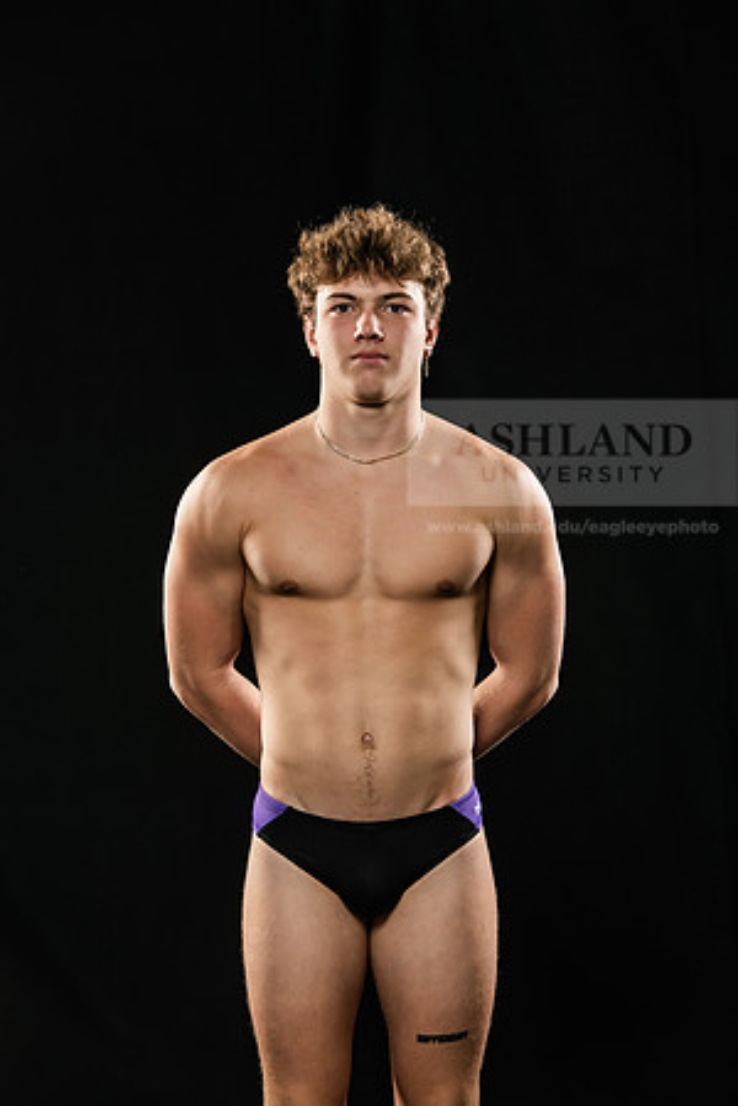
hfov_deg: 11.4
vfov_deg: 17.1
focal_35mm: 120
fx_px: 3690
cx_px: 369
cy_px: 553
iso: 320
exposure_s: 1/250
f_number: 5.6
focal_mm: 120
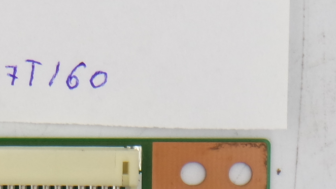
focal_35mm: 339
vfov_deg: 3.6
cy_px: 108
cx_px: 75
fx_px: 3020
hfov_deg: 6.4
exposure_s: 1/125
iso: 200
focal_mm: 27
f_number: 5.6
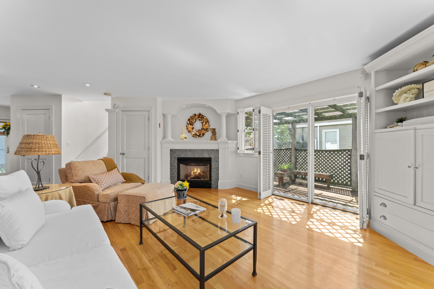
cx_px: 217
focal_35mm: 14
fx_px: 169
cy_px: 144
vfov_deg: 81.2
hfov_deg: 104.3
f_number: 11
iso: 2000
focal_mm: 14
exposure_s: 1/40
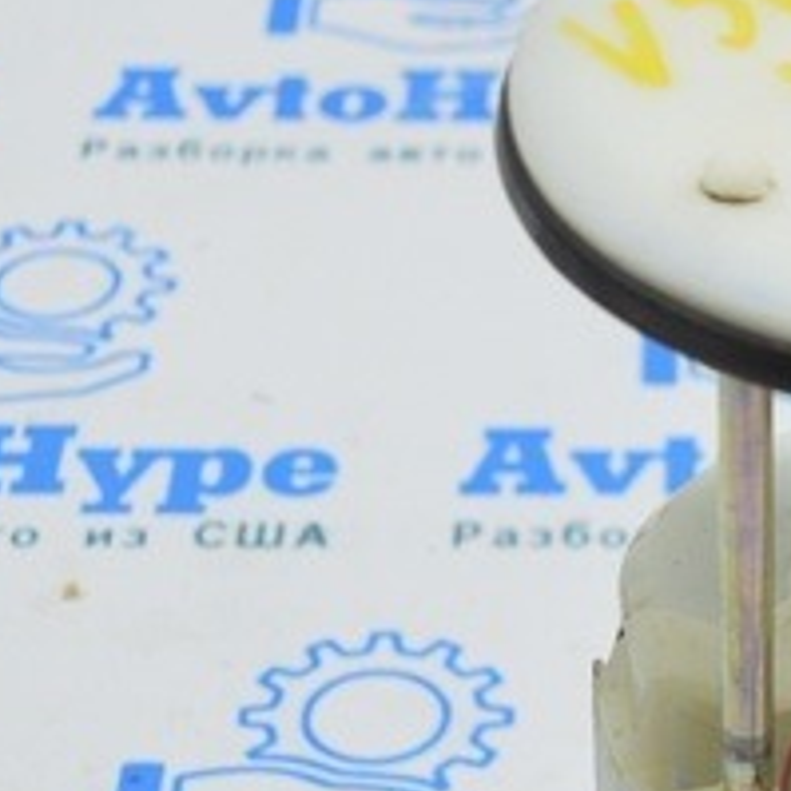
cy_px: 614
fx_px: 3723
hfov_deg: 11.9
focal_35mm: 144
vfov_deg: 12.1
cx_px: 894
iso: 400
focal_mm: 22
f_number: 3.8
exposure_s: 1/60
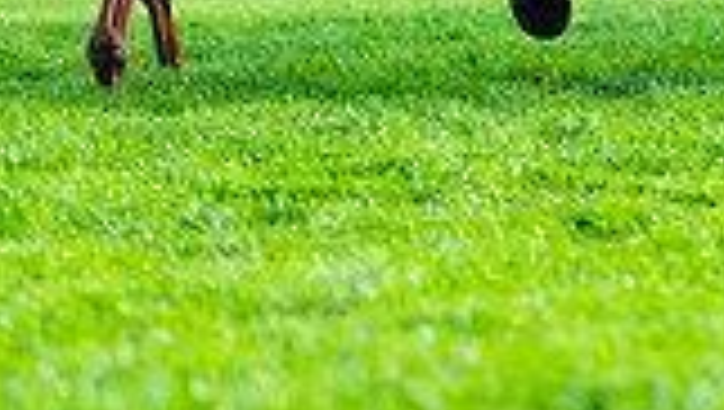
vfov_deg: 1.7
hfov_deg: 3.0
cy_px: -433
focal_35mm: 715
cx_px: 634
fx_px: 13742
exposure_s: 1/3200
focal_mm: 190
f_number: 4
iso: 400
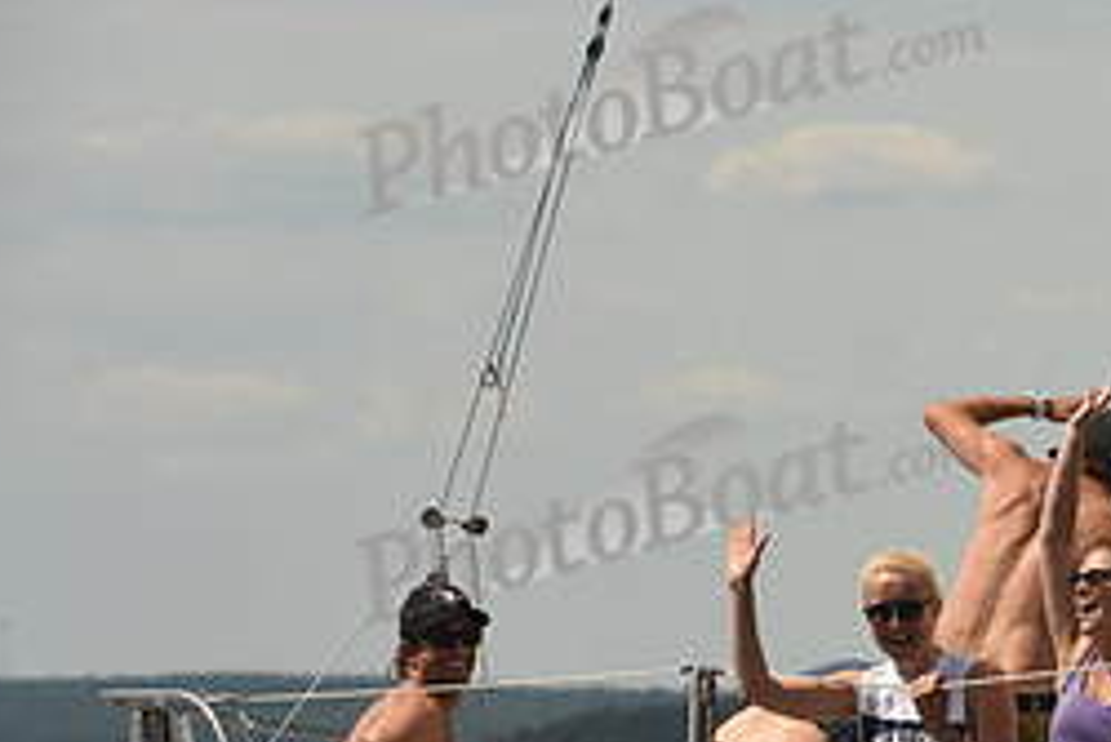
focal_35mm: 464
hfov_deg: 4.4
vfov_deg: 3.0
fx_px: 14327
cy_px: 678
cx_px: 1218
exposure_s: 1/1000
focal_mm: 200
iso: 250
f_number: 7.1
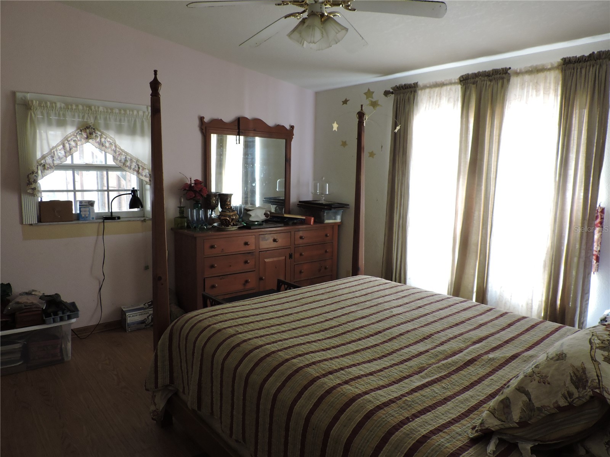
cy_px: 228
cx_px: 305
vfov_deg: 56.8
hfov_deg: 71.6
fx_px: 423
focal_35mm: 24
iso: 320
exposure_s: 1/30
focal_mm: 4.3
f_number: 3.3
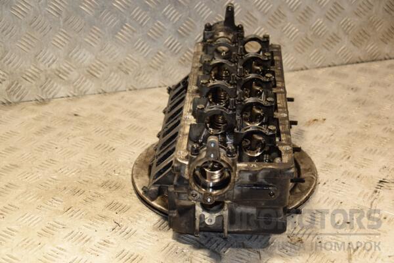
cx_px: 197
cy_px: 132
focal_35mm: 68
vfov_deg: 20.2
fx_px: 739
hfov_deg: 29.9
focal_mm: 45
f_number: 5
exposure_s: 1/200
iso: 800
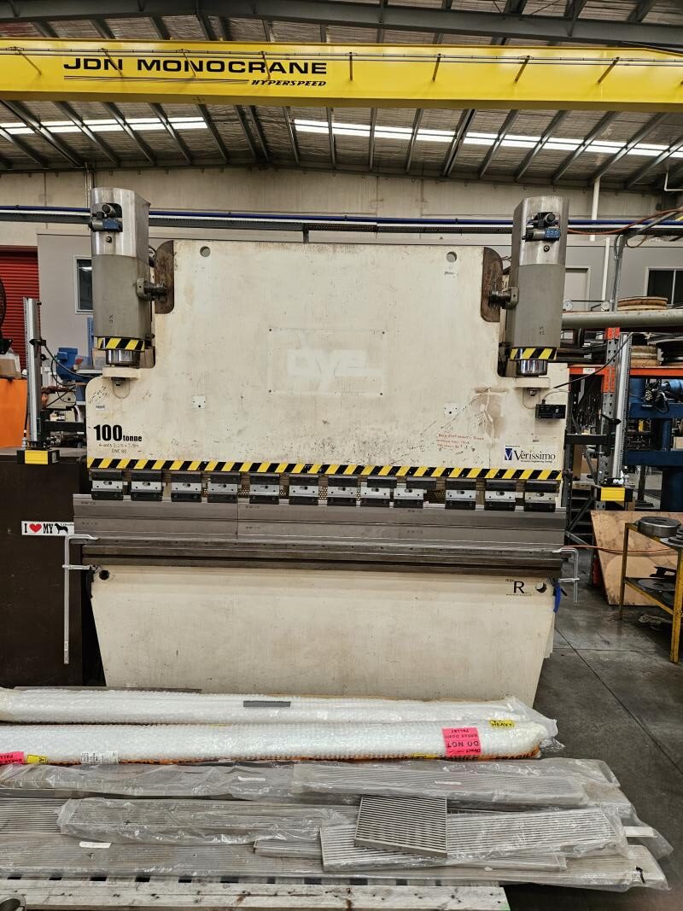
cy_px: 456
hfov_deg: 58.9
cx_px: 342
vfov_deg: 73.9
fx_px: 605
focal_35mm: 23
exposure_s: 1/100
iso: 125
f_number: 1.8
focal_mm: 5.4
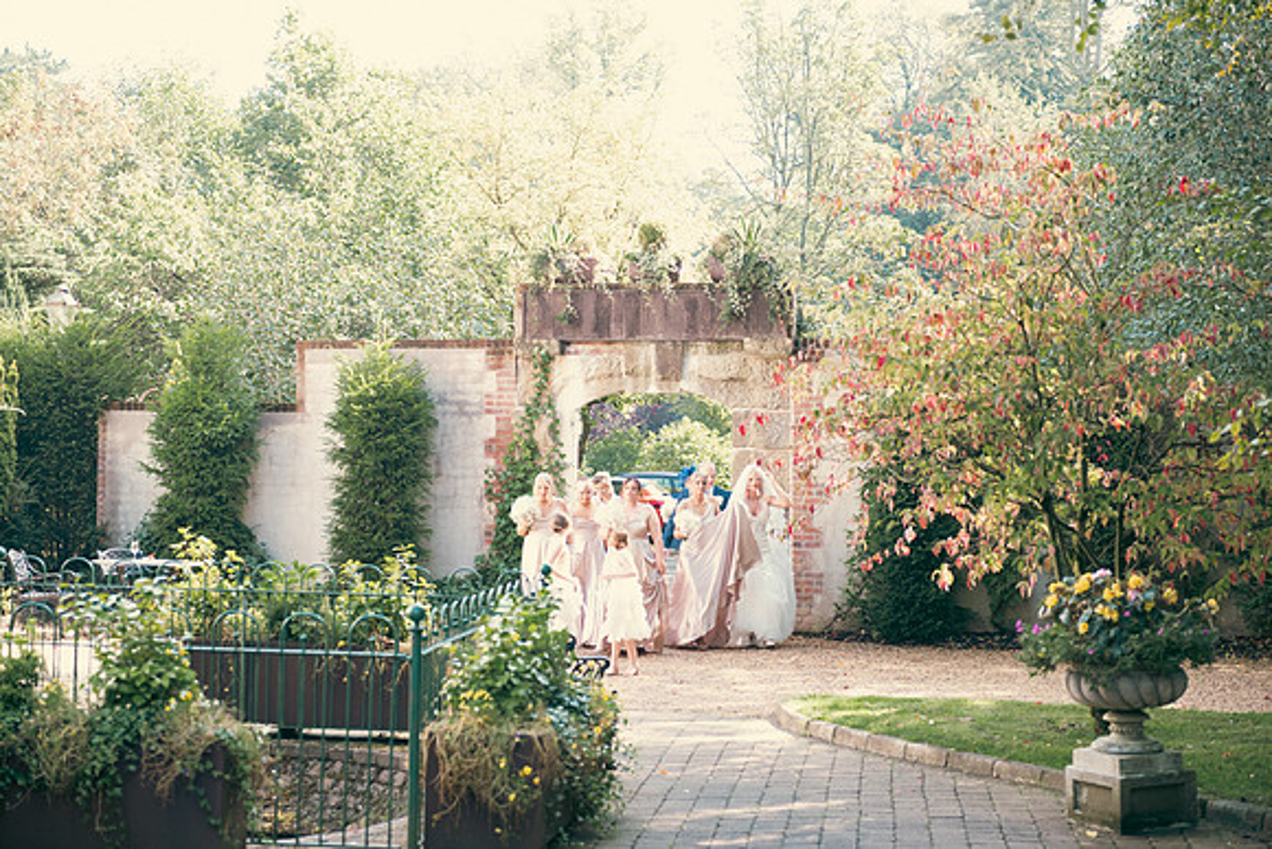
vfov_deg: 19.5
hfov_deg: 28.8
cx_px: 636
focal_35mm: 70
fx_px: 2474
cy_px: 424
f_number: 3.5
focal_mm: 70
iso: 200
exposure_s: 1/160
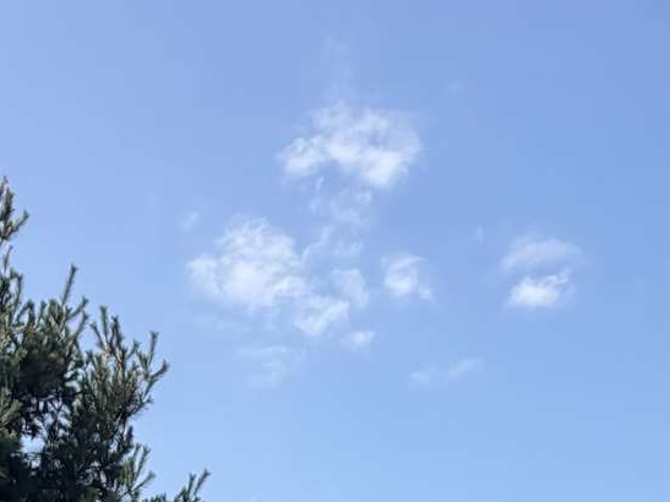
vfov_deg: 16.3
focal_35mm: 59
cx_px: 272
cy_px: 1097
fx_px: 1142
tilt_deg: -13.0
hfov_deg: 32.6
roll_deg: -0.6
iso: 32
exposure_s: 1/770
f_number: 2.2
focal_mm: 2.22
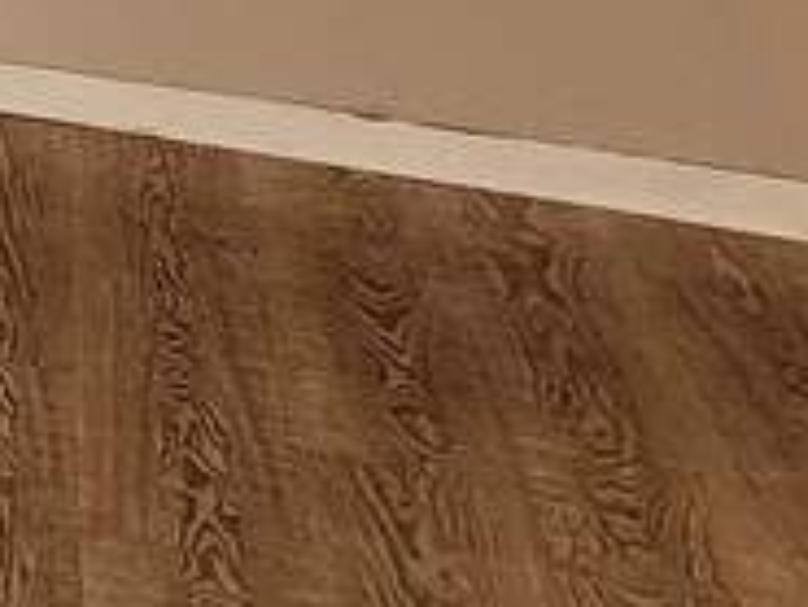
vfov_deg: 12.3
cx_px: -1839
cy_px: -734
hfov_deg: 10.4
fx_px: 2359
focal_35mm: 101
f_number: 2.2
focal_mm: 2.2
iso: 200
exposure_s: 1/60
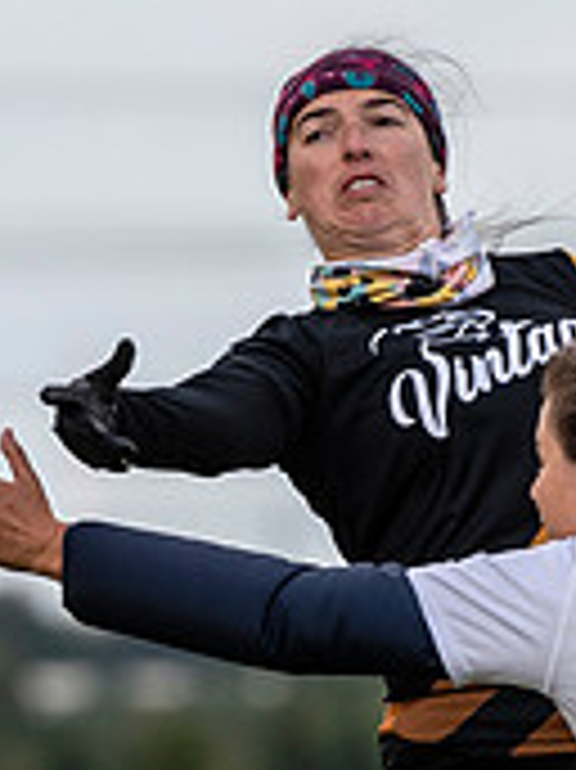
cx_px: 597
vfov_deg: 1.4
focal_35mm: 1412
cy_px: 605
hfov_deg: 1.1
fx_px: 31366
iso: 200
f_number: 4
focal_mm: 200
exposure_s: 1/1250
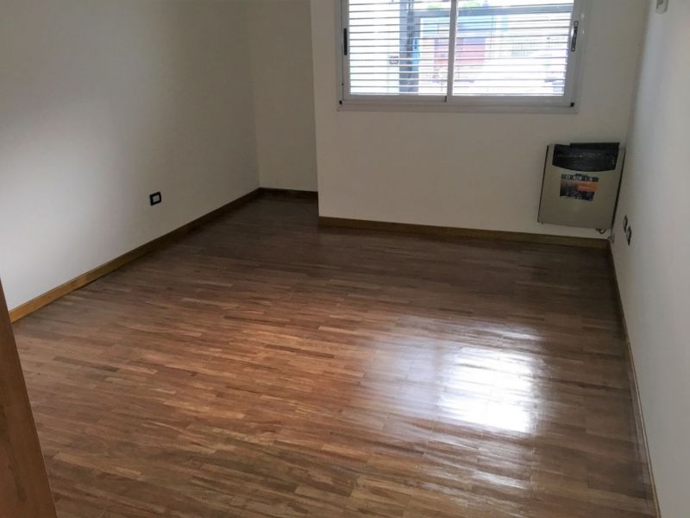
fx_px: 578
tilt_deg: -20.6
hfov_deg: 61.7
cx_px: 345
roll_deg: +1.5
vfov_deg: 48.2
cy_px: 259
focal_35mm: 29
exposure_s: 1/33
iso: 125
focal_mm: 4.15
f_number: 2.2
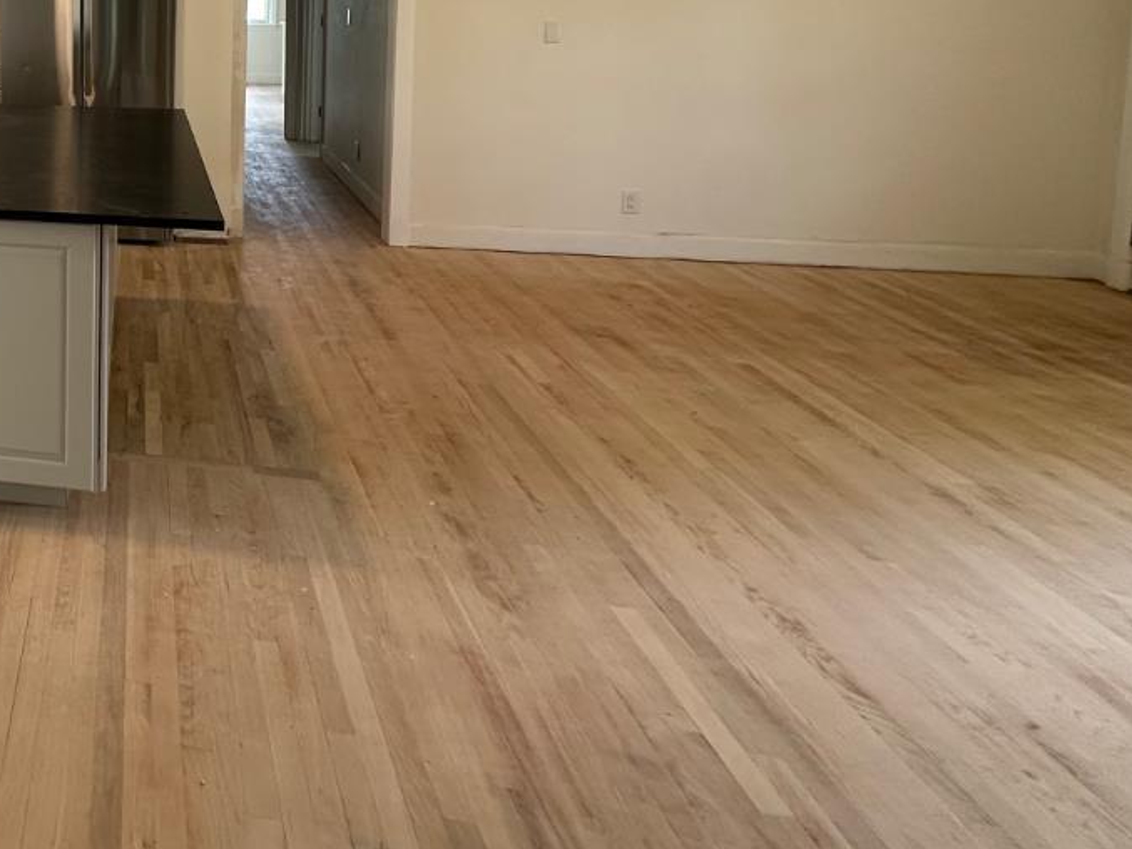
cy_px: 54
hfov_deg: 44.6
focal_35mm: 31
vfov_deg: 41.2
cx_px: -109
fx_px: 1014
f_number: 2.2
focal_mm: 2.22
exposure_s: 1/99
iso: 125
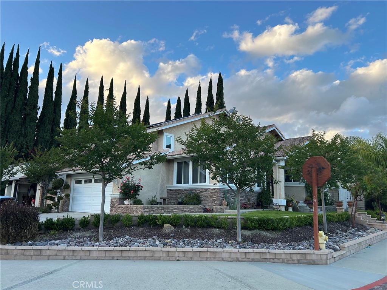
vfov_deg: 53.1
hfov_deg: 67.3
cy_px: 145
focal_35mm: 26
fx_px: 291
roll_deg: -1.0
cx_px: 194
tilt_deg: +10.8
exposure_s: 1/718
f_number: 1.5
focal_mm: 5.7
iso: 50
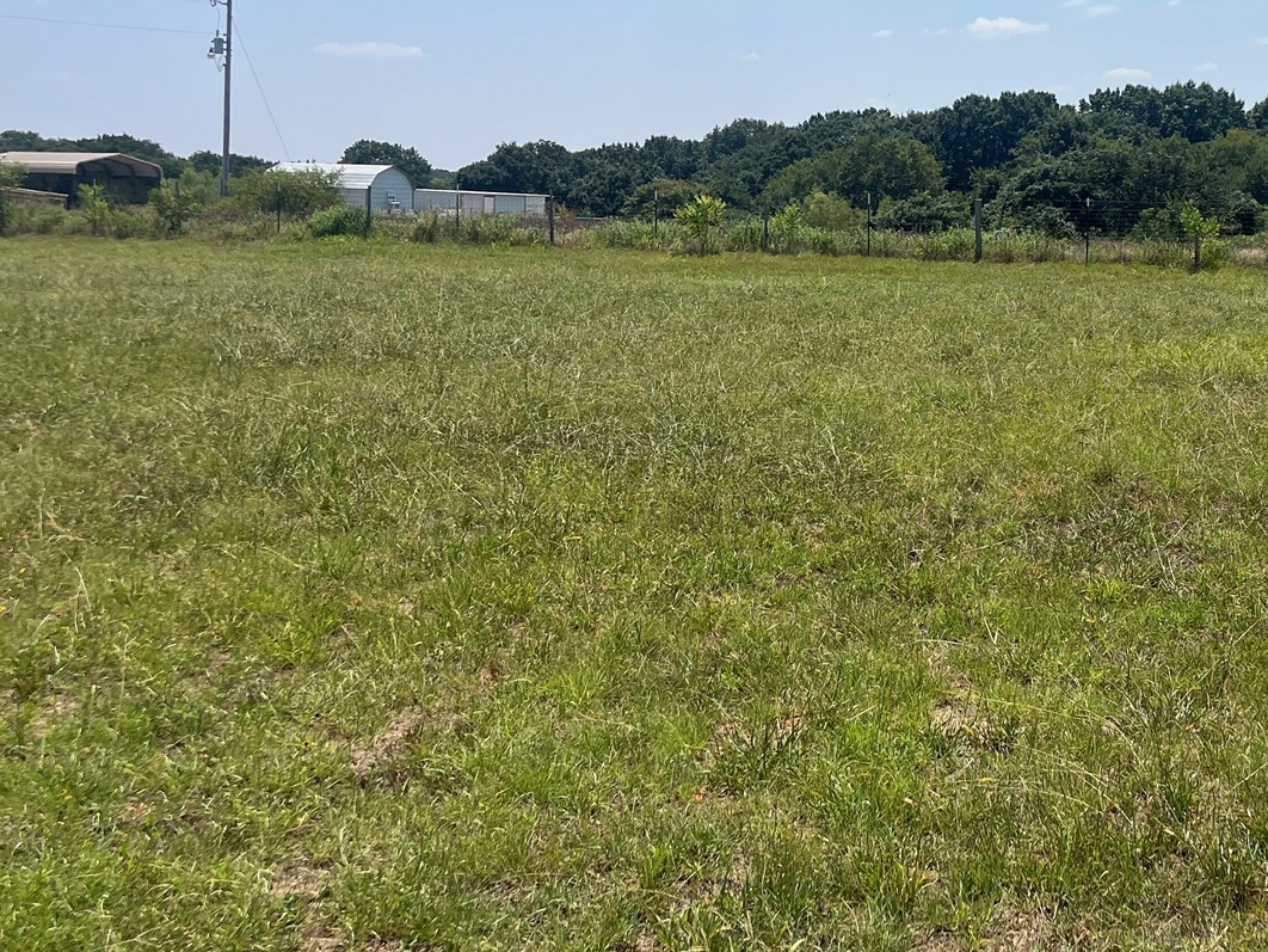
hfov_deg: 39.1
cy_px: 303
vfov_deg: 30.6
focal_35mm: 47
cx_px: 985
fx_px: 1722
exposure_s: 1/5076
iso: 50
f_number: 1.6
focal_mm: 5.1
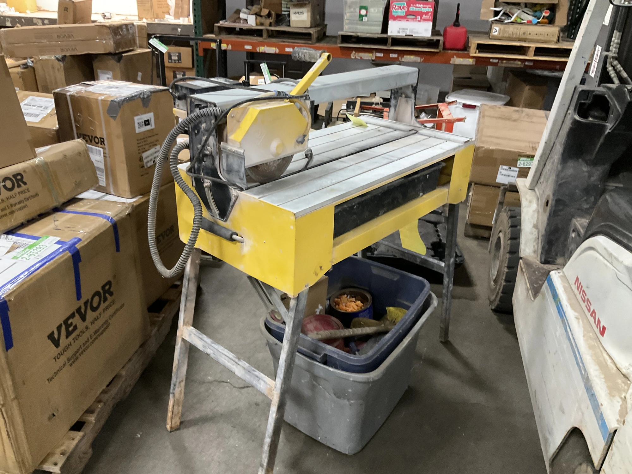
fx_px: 529
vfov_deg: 48.2
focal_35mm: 29
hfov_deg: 61.7
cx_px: 316
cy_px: 237
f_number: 1.8
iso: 250
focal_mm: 3
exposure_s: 1/40
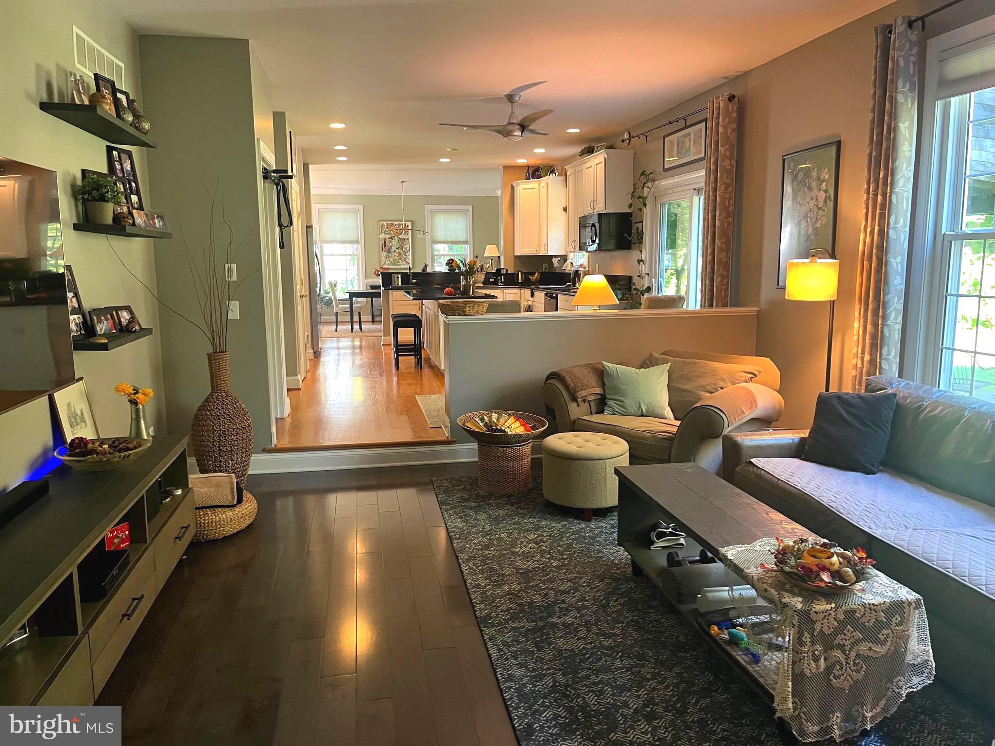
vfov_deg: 53.1
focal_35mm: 26
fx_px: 747
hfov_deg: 67.3
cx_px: 498
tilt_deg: -8.9
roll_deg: +0.2
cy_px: 373
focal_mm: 5.1
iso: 400
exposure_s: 1/60
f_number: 1.6
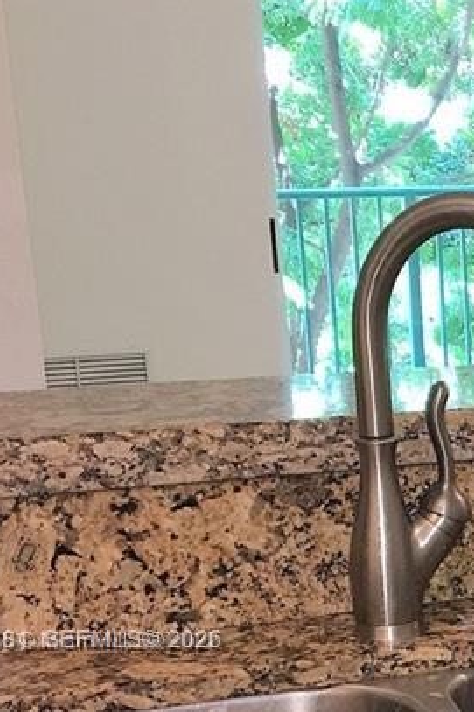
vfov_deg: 22.3
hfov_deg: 14.4
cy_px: 642
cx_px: 686
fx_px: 1759
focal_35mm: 89
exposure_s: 1/24
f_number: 2.2
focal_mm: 4.15
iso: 80
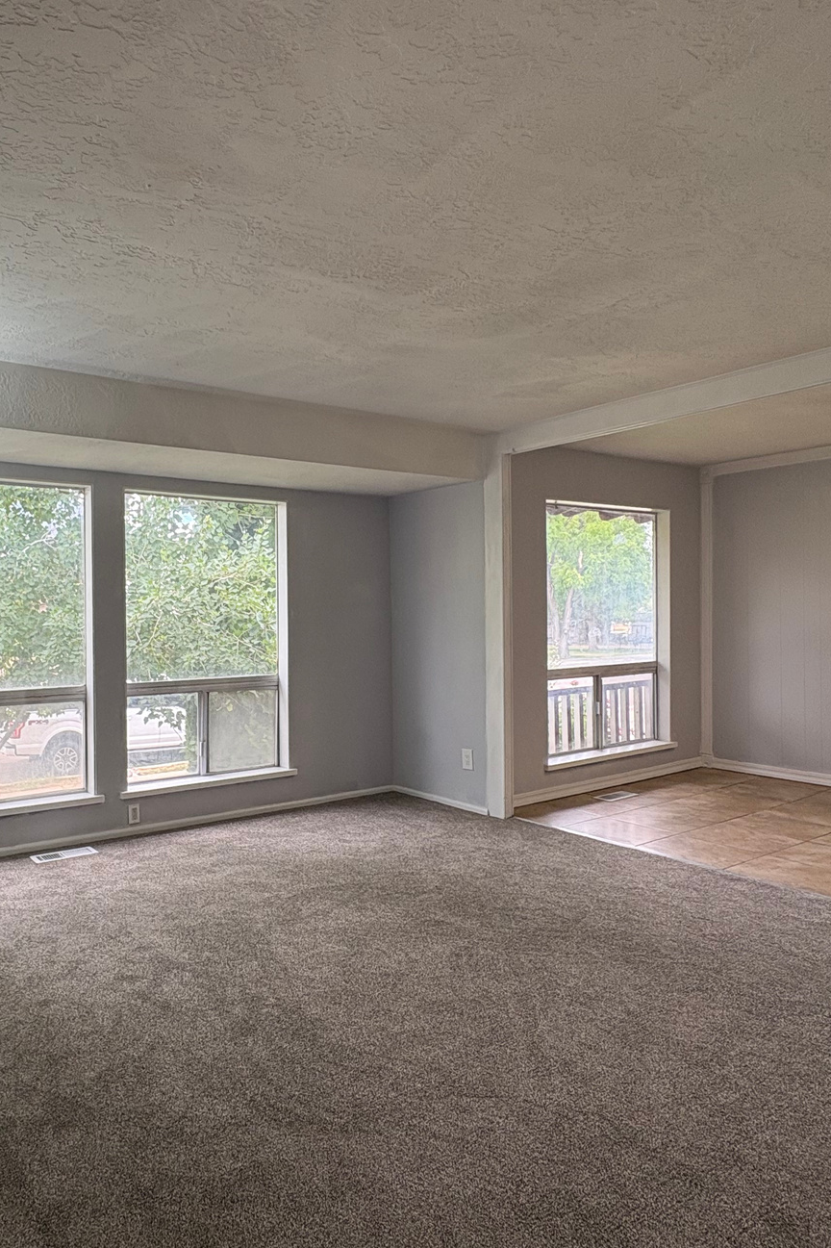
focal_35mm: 23
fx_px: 797
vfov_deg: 76.1
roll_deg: +1.4
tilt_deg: -0.1
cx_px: 233
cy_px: 614
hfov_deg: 53.2
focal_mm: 2.22
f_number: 2.2
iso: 50
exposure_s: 1/120
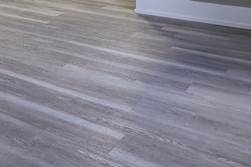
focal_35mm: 48
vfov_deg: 22.5
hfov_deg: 41.0
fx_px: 335
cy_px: -90
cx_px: 145
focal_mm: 2.35
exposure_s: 1/120
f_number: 2.2
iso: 87
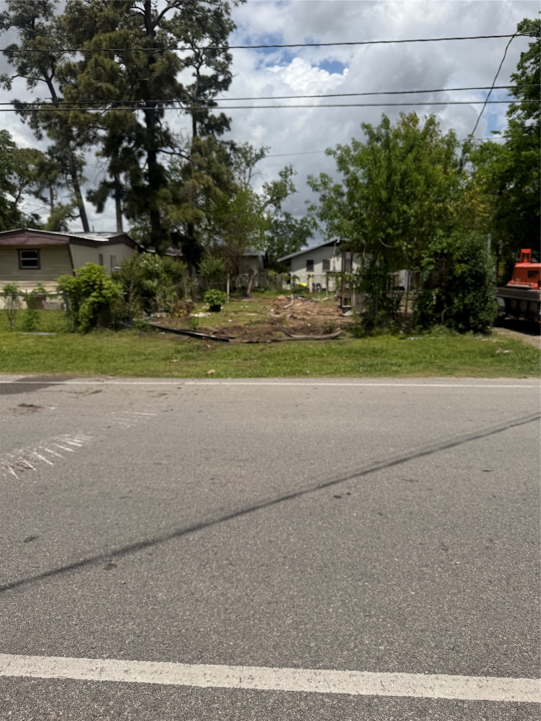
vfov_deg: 71.6
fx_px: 500
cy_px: 360
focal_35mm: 24
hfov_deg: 56.8
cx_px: 270
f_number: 1.78
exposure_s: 1/10309
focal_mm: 6.76
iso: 80
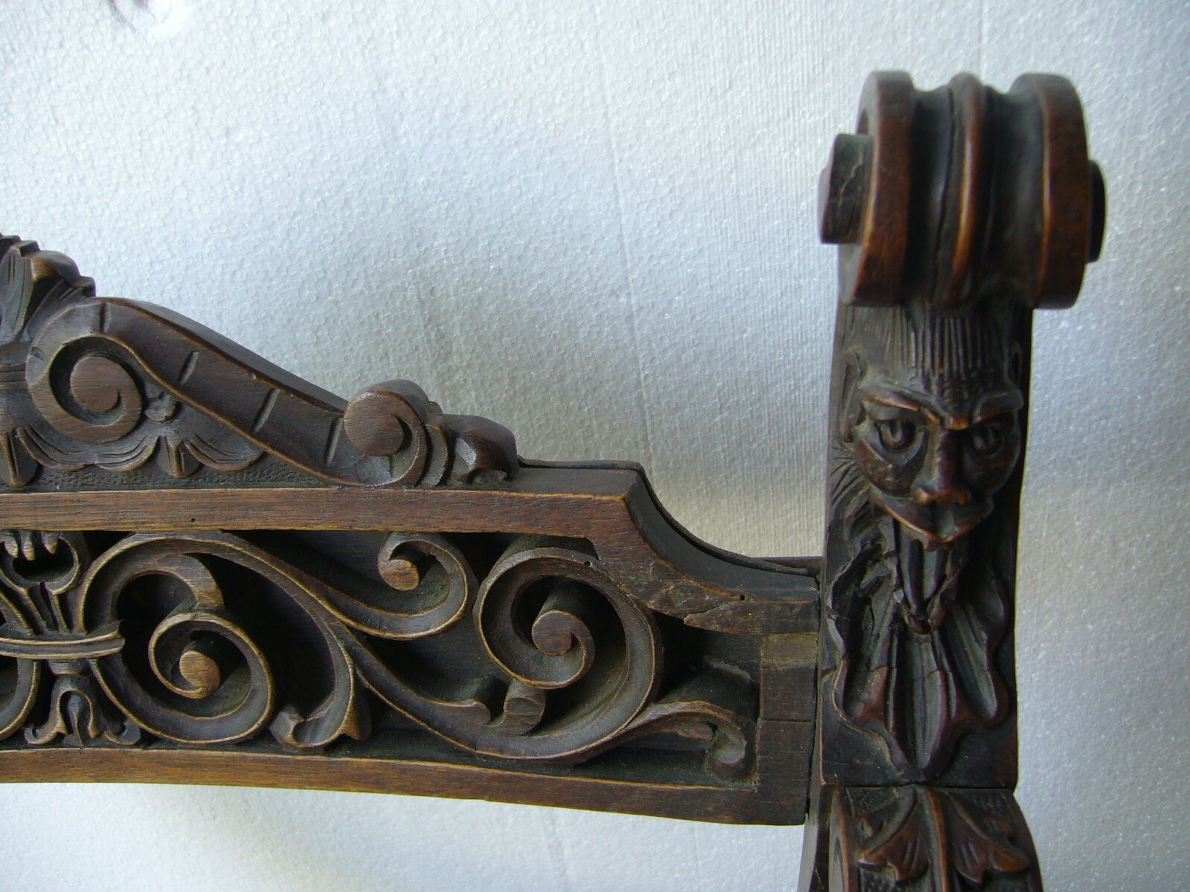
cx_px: 595
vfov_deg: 40.7
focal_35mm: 35
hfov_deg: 52.6
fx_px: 1203
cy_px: 446
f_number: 2.8
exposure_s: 1/30
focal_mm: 5.8
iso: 80
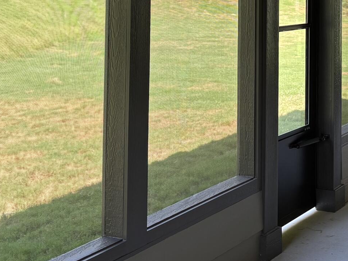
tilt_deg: +1.7
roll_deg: -1.0
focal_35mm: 81
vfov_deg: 17.4
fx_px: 814
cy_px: -45
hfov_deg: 23.8
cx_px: 272
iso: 40
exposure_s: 1/121
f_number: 1.6
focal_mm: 5.96
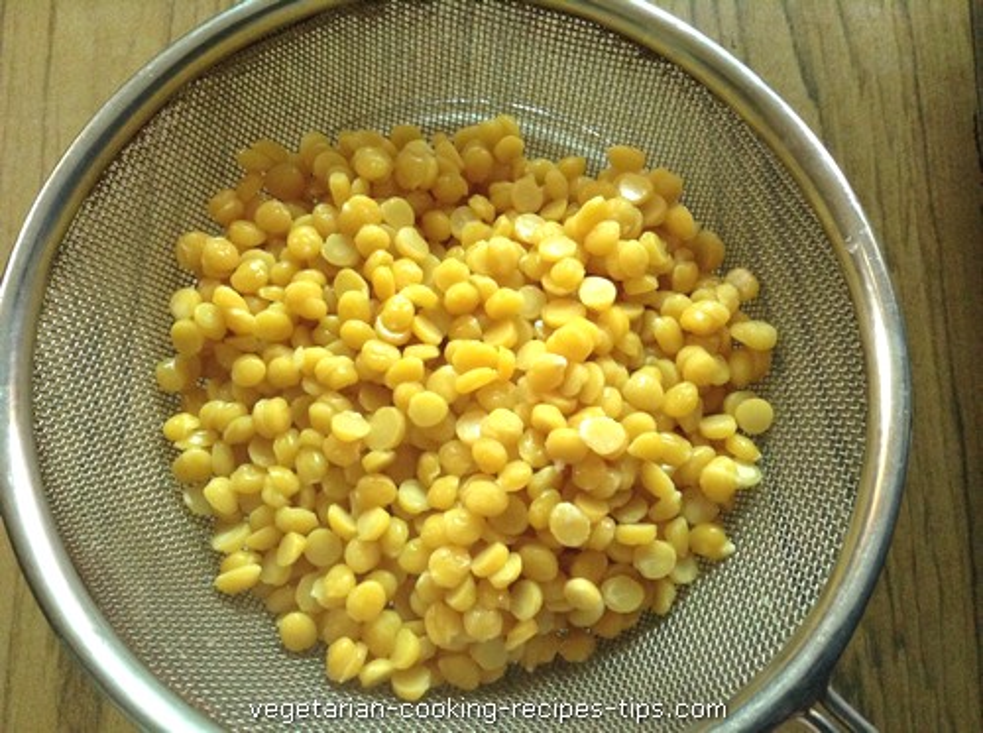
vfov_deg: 42.8
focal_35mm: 33
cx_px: 492
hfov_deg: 55.4
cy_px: 366
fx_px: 935
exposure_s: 1/24
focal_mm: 3.3
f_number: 2.4
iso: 200
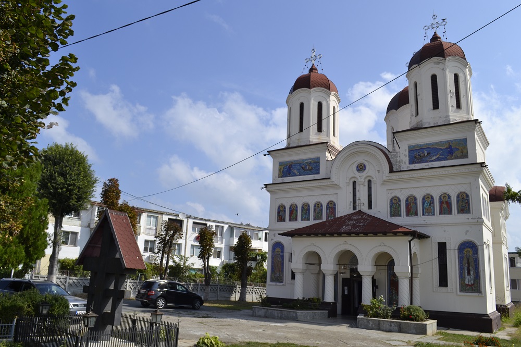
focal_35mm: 27
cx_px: 260
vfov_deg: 47.9
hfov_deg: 67.4
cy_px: 174
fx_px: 391
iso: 100
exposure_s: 1/320
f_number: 9
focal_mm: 18
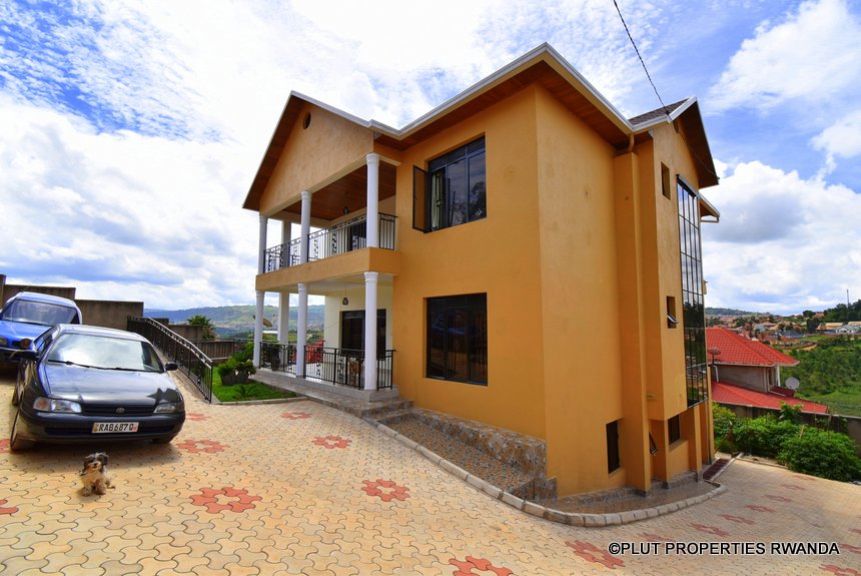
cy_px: 288
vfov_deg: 77.4
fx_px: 359
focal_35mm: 15
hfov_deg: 100.3
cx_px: 430
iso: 100
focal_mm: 10
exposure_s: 1/250
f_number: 8
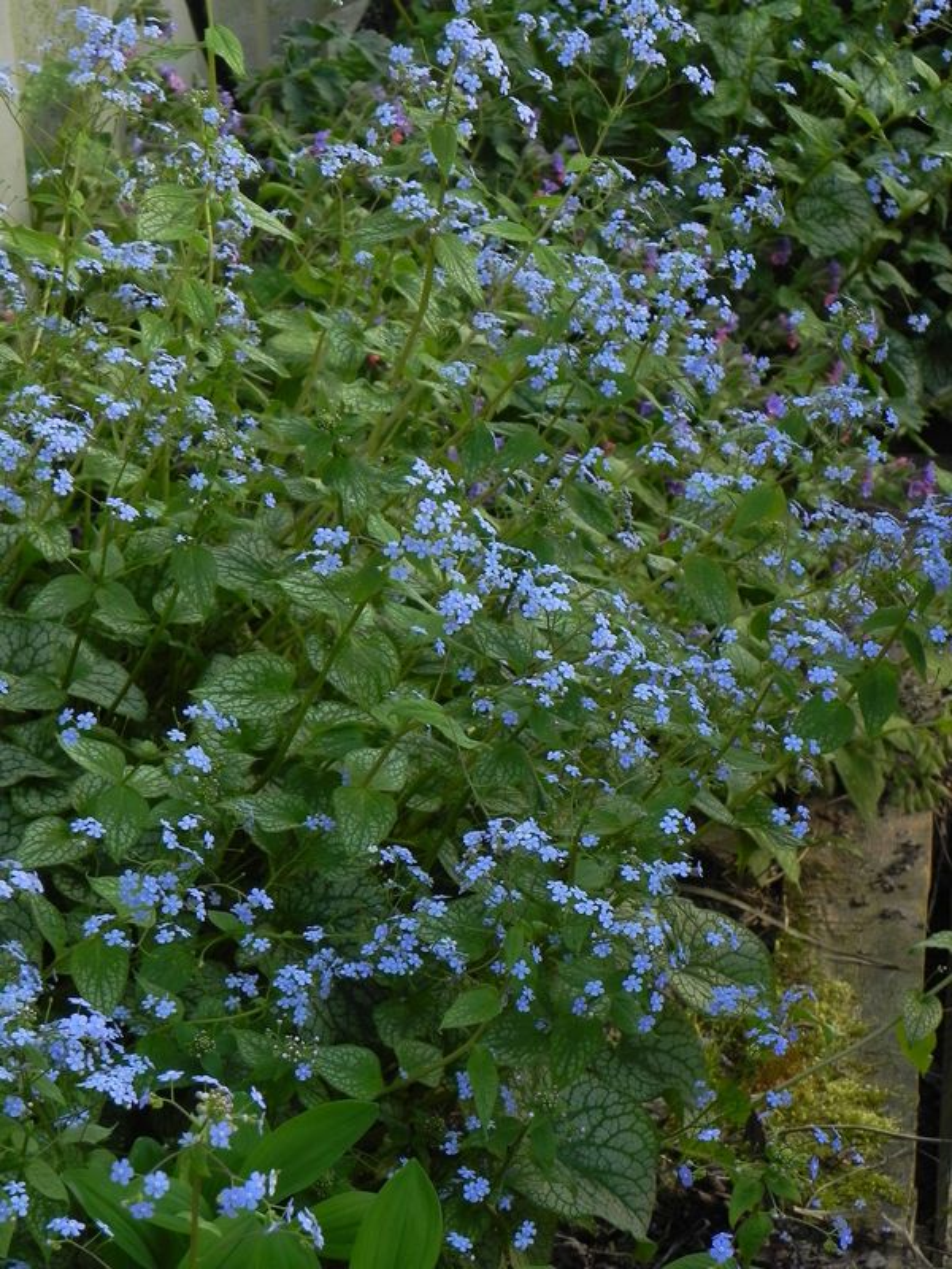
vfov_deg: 18.7
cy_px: 634
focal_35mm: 105
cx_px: 476
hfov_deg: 14.1
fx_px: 3850
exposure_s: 1/20
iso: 160
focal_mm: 18.8
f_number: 4.5
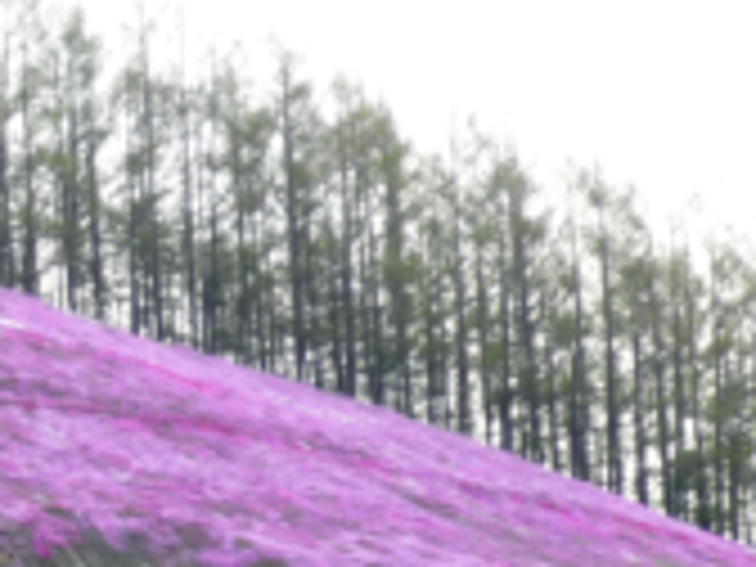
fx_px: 5525
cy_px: 936
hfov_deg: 7.7
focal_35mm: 253
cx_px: -436
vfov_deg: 5.8
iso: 100
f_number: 4
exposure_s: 1/125
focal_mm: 11.7
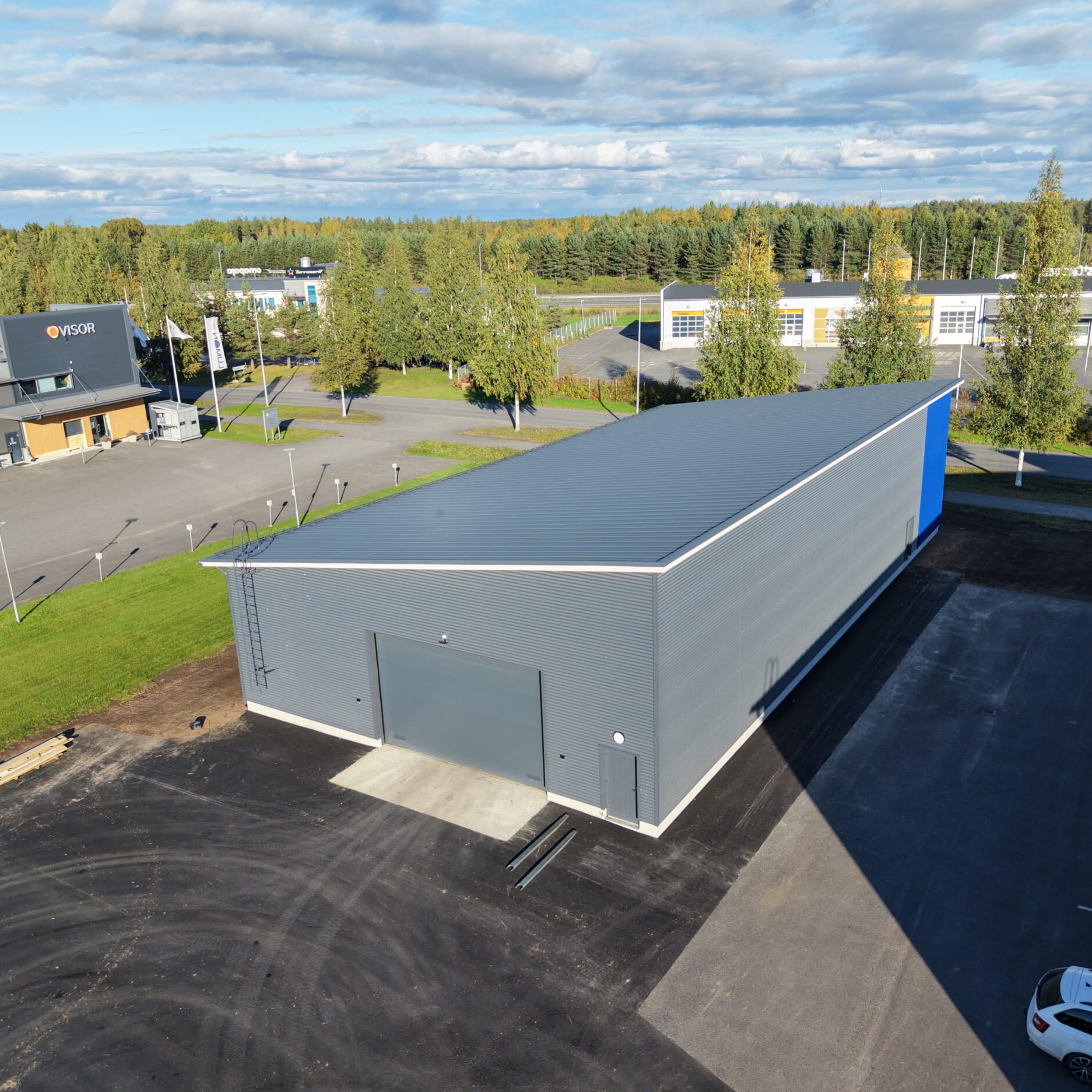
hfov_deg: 55.6
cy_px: 546
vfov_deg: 55.6
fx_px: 1035
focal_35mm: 29
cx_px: 591
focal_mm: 8.67
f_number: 1.8
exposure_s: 1/1250
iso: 100
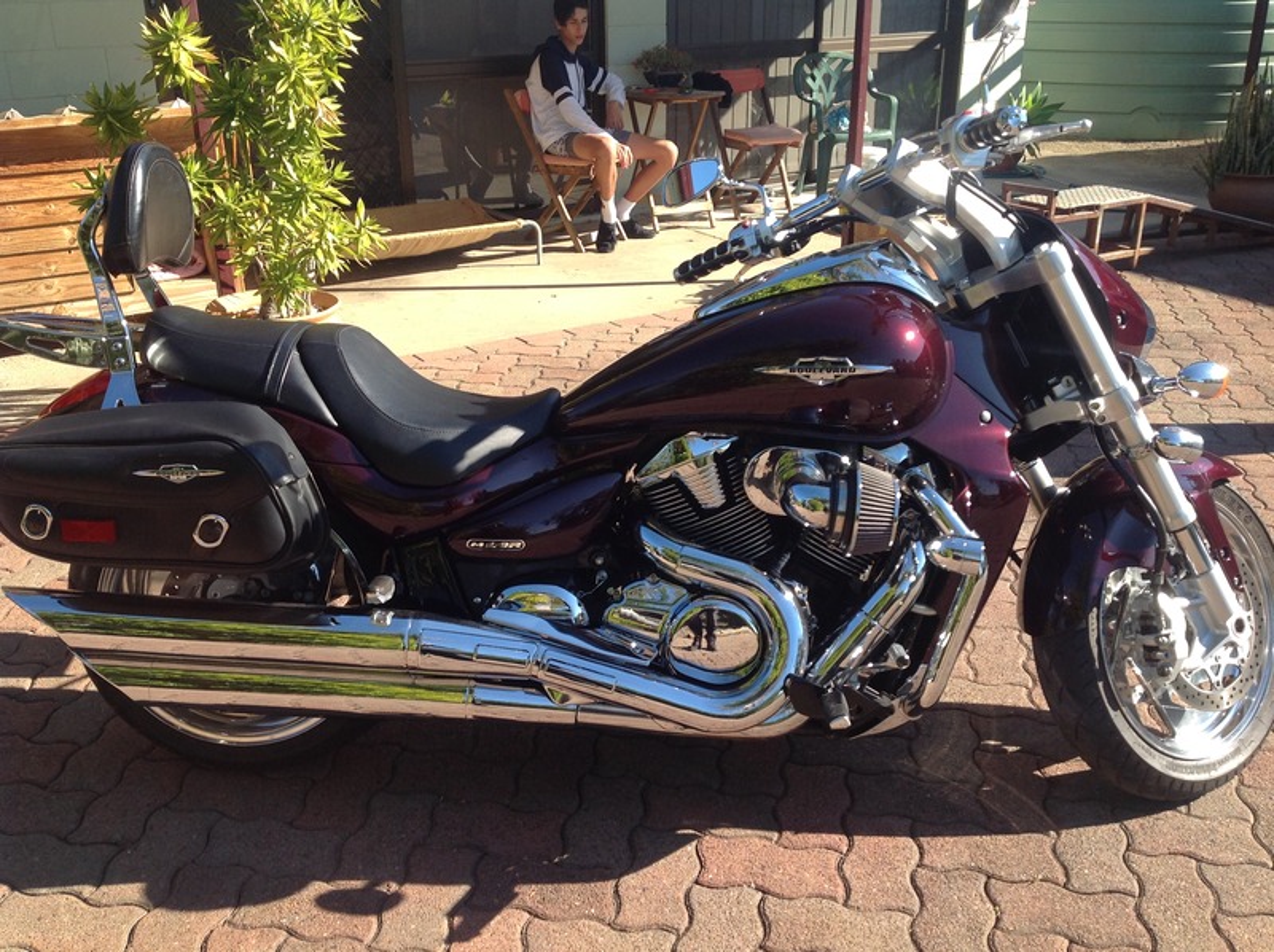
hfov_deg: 52.7
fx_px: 1287
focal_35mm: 35
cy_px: 476
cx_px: 637
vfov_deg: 40.6
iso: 50
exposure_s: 1/560
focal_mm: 4.28
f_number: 2.4
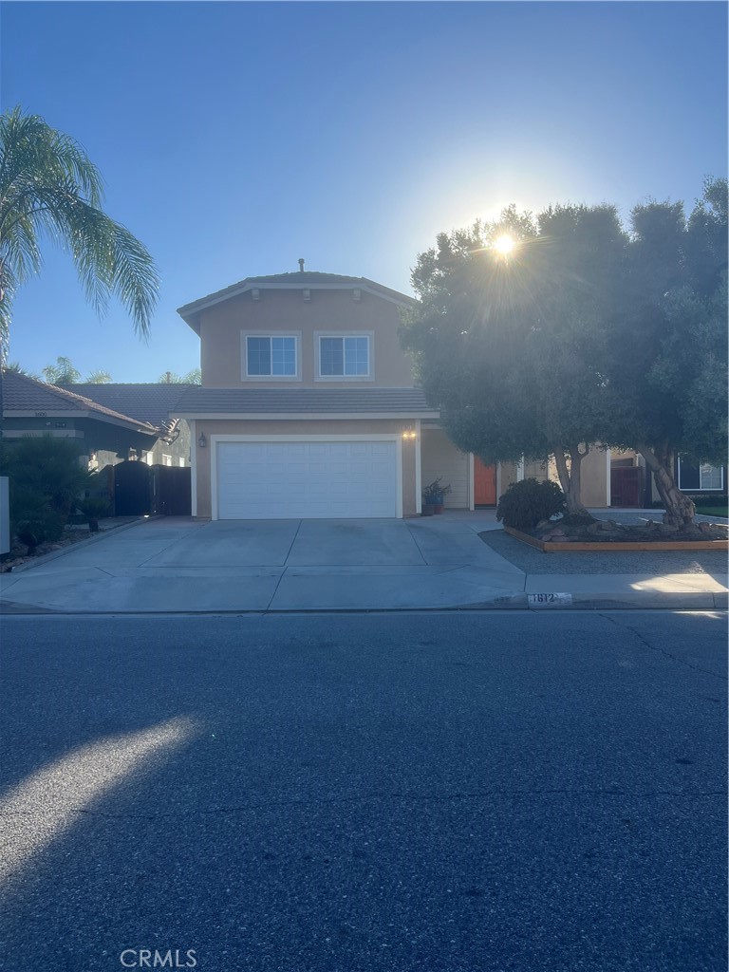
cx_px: 364
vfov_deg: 67.3
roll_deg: +0.6
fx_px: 730
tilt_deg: +0.2
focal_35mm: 26
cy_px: 486
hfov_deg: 53.1
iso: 50
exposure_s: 1/3077
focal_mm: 5.7
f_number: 1.5
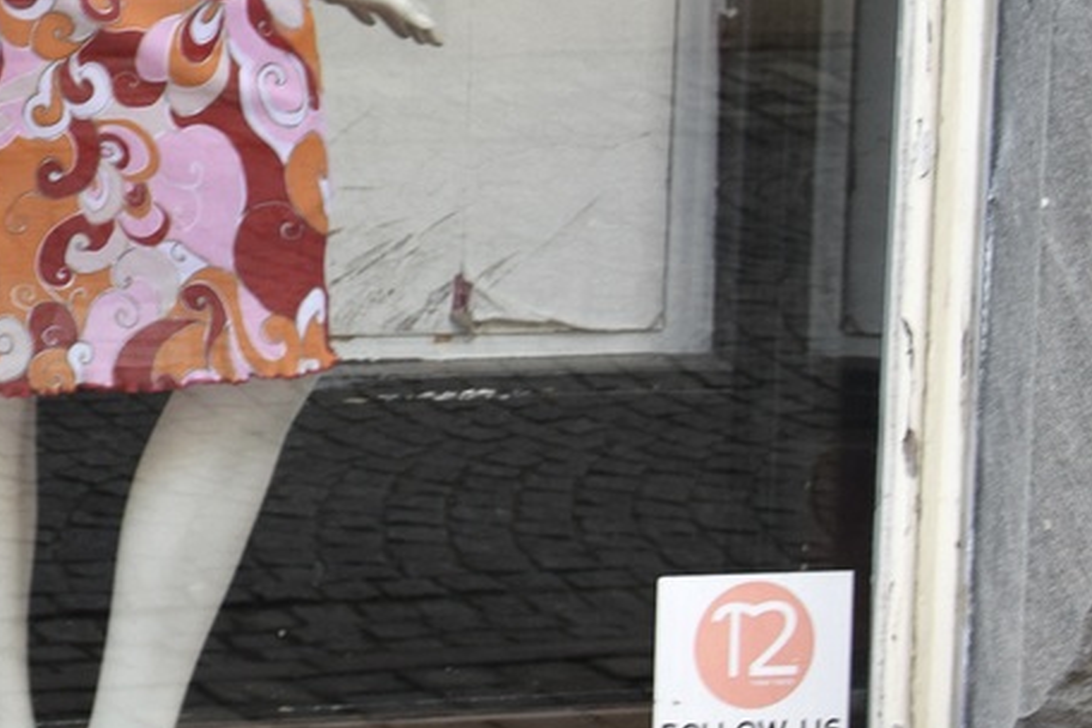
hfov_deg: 12.7
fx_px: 4792
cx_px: -247
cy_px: -145
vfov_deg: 8.6
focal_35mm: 158
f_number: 5
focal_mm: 30
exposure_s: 1/100
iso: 400
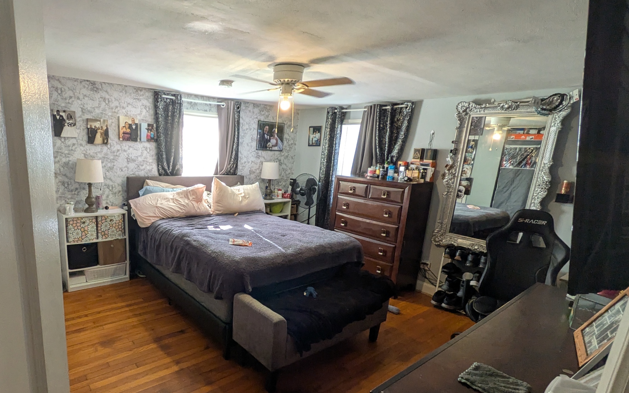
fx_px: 343
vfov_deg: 59.4
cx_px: 233
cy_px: 224
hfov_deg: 83.3
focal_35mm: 20
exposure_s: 1/60
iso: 157
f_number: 2.2
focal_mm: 1.83
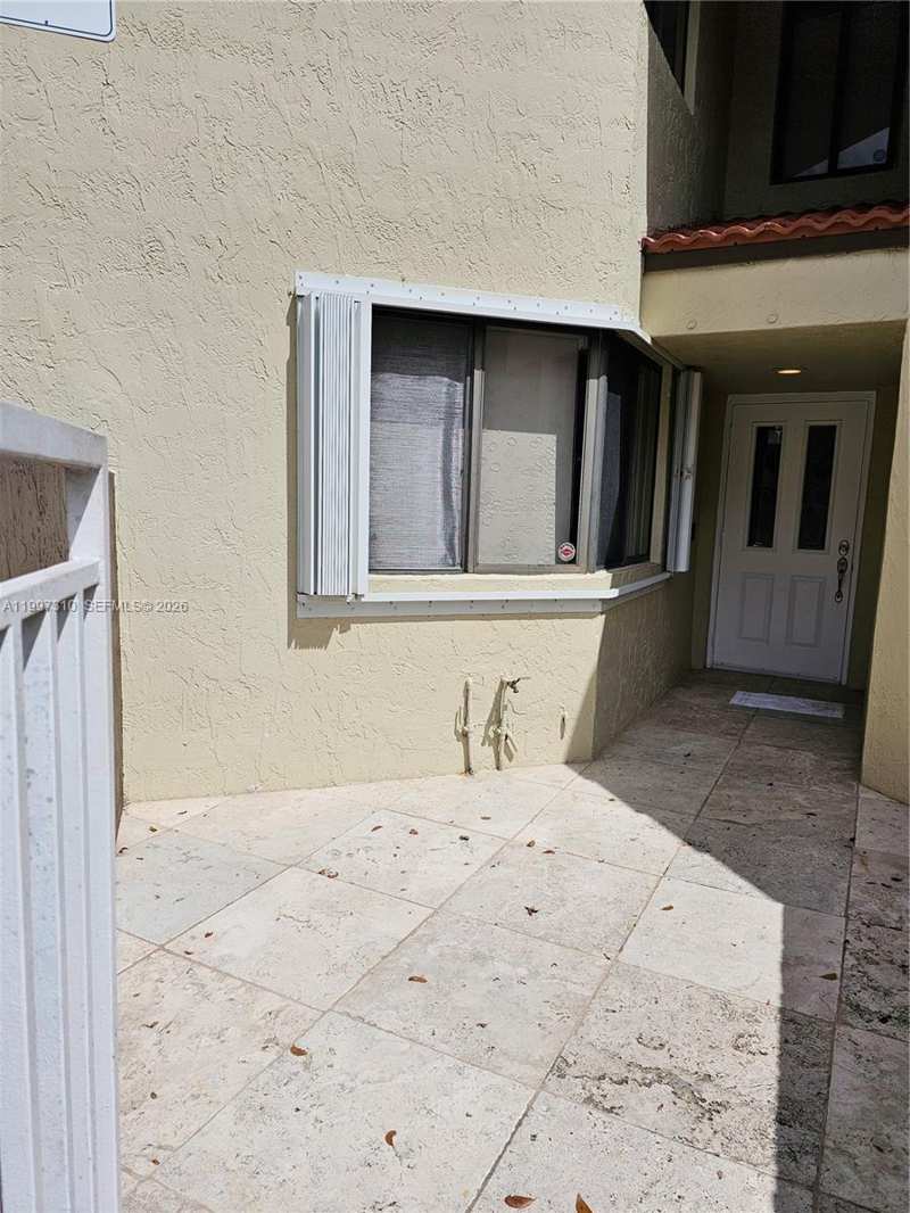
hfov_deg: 58.9
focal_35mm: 23
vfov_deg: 73.9
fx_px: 806
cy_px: 606
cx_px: 455
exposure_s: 1/2204
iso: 10
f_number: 1.7
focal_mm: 6.3
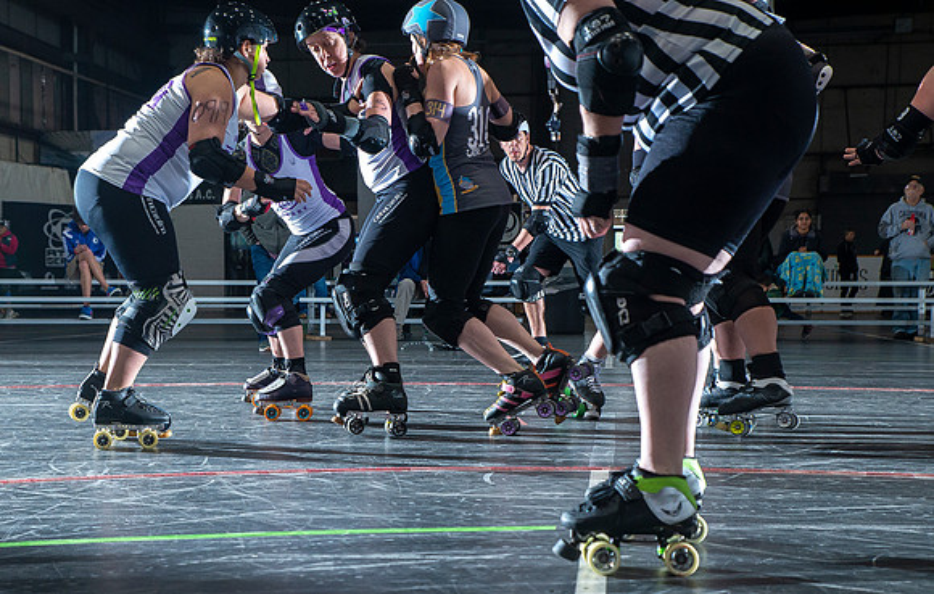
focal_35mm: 63
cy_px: 380
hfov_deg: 32.3
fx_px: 1604
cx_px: 356
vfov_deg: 20.9
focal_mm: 50
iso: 800
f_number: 7.1
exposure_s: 1/160
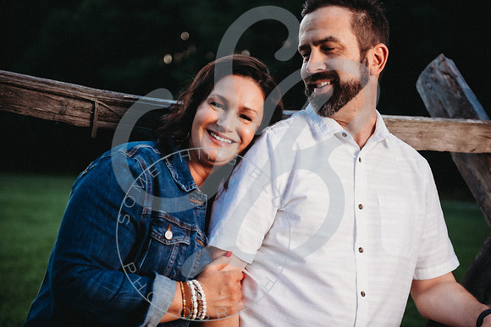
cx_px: 246
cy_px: 164
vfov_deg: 24.6
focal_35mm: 55
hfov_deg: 36.2
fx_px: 750
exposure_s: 1/1600
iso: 400
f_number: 2.8
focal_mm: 55
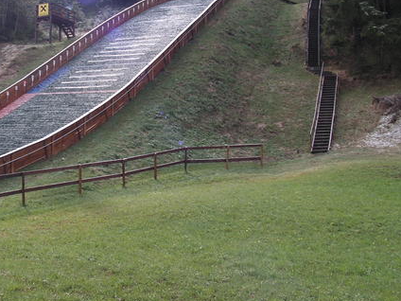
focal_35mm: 51
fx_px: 591
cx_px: 160
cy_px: 102
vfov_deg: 28.4
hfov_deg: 37.3
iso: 50
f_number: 4.8
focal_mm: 6
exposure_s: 1/160
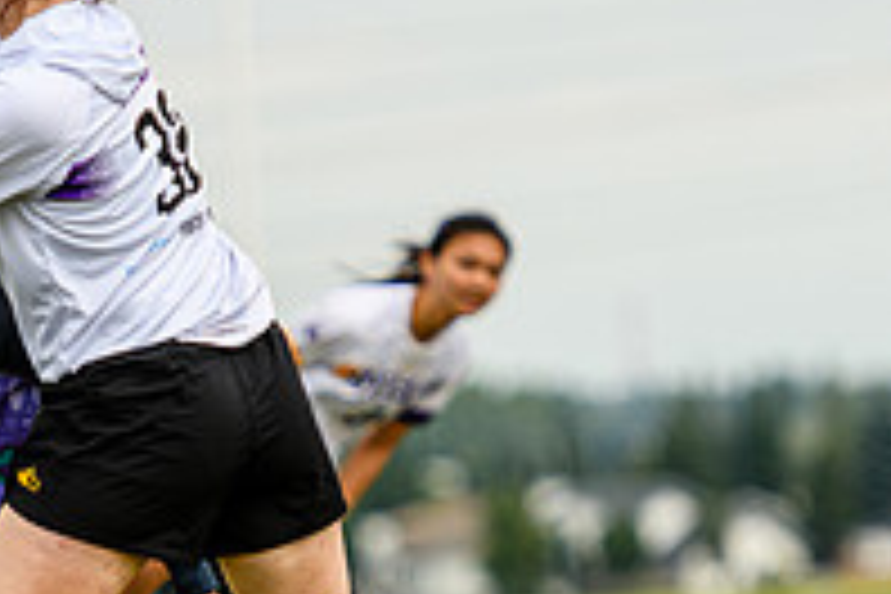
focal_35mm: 747
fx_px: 18487
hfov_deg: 2.8
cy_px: 371
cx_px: -112
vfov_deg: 1.8
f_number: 3.2
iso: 125
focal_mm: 170
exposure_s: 1/1600
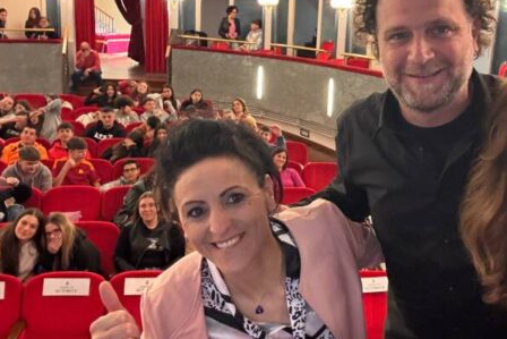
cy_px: 129
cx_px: 280
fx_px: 578
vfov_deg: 32.5
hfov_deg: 47.3
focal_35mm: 41
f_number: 1.9
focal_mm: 2.69
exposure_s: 1/30
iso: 500
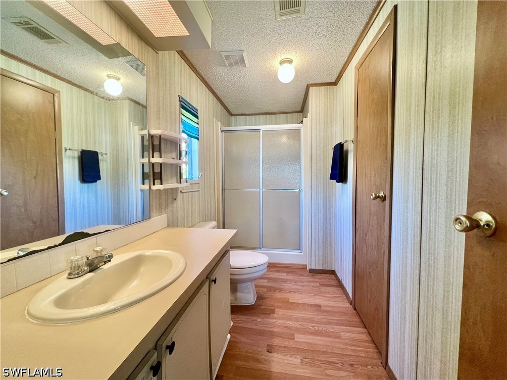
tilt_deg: -3.5
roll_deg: -0.2
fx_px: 190
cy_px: 190
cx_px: 254
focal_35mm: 13
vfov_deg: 89.9
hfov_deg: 106.2
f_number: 1.8
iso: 200
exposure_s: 1/60
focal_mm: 1.57
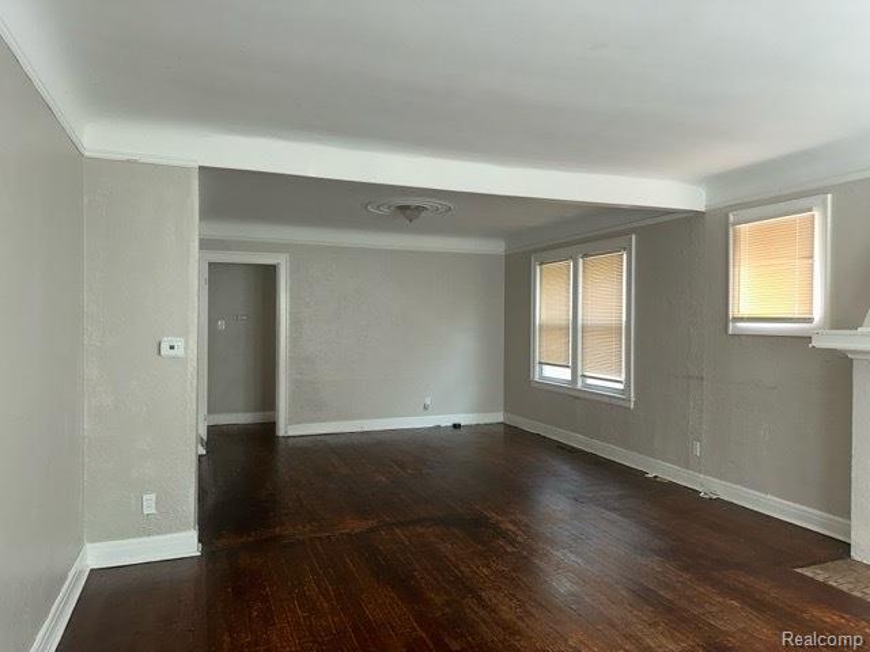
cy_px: 326
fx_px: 603
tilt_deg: -0.3
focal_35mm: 24
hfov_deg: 71.6
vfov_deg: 56.8
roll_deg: -0.3
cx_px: 435
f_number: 1.78
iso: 64
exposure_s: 1/45
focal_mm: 6.86
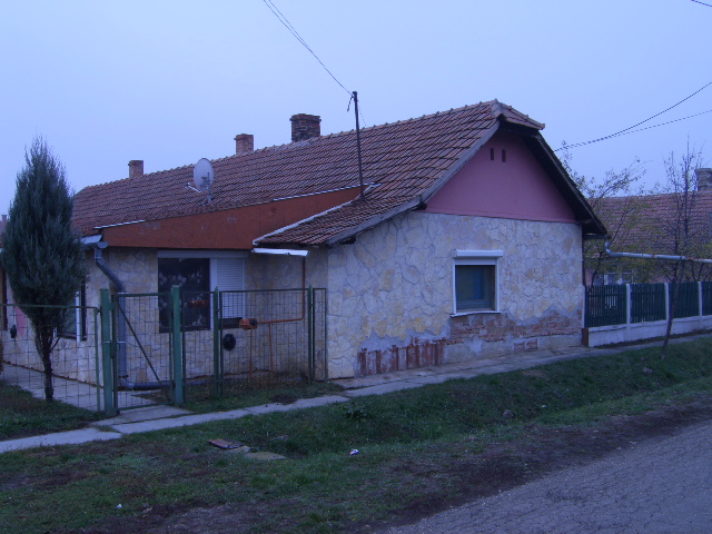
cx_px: 356
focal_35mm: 38
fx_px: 782
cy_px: 267
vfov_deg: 37.7
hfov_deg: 49.0
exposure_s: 1/160
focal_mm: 7.8
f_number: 6.4
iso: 50
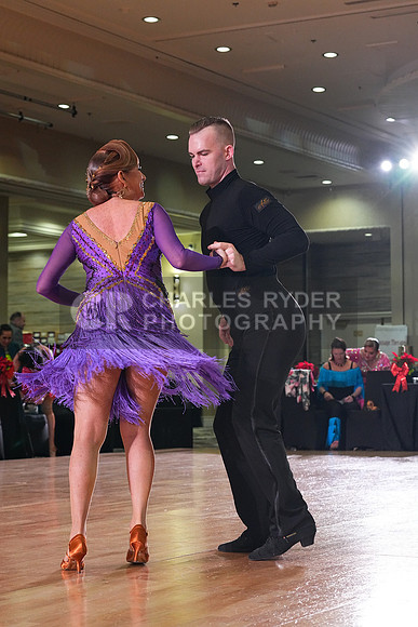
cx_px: 209
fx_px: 1358
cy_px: 314
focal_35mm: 78
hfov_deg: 17.5
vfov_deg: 26.0
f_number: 5.6
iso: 5000
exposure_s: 1/320
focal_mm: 78
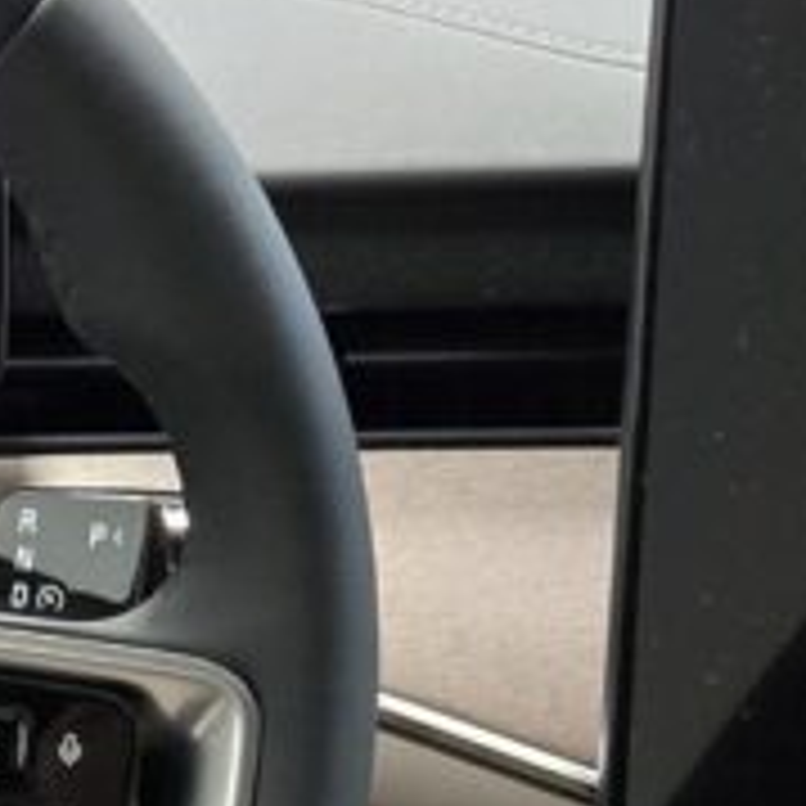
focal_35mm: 116
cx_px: -459
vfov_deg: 14.1
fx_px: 3056
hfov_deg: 13.9
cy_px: 1189
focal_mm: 5.4
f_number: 1.8
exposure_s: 1/60
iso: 1000
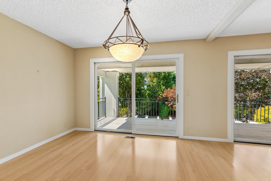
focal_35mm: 16
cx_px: 136
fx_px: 120
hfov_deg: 96.7
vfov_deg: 73.7
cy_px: 90
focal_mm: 16
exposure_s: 1/80
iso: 400
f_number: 8
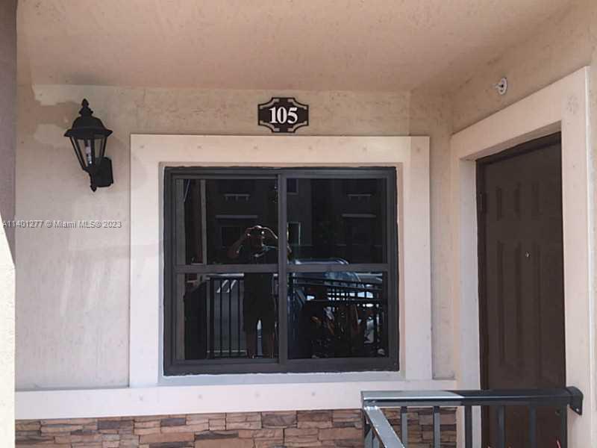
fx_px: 500
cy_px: 224
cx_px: 298
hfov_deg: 61.7
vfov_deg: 48.2
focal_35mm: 29
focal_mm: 4.15
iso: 32
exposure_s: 1/719
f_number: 2.2
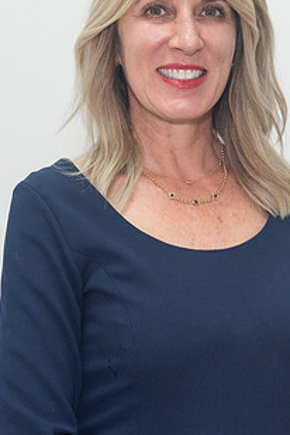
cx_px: 183
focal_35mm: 145
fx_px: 1752
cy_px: 128
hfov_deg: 9.5
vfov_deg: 14.1
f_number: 7.1
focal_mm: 62
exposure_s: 1/100
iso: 400
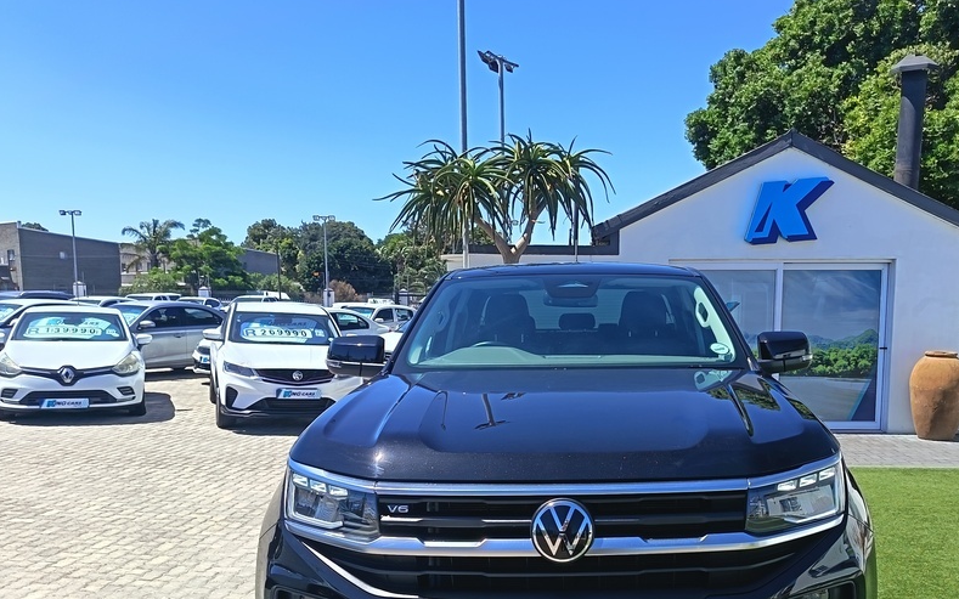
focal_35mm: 33
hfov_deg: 57.6
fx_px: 862
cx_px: 588
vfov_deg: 37.7
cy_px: 424
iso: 100
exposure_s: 1/700
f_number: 1.75
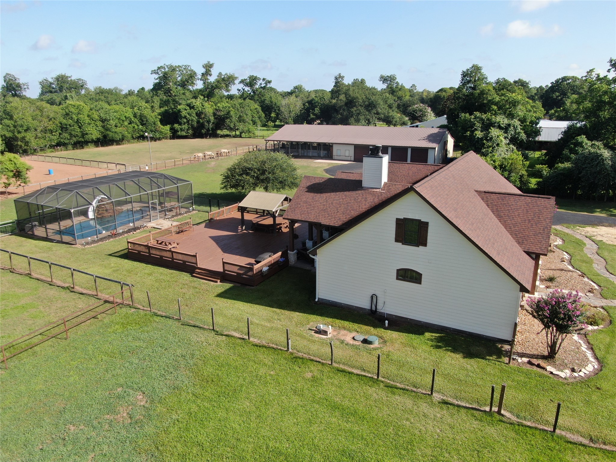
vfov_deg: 56.8
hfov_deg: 71.6
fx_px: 427
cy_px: 231
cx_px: 308
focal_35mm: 24
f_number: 2.8
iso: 100
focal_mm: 4.39
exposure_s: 1/800
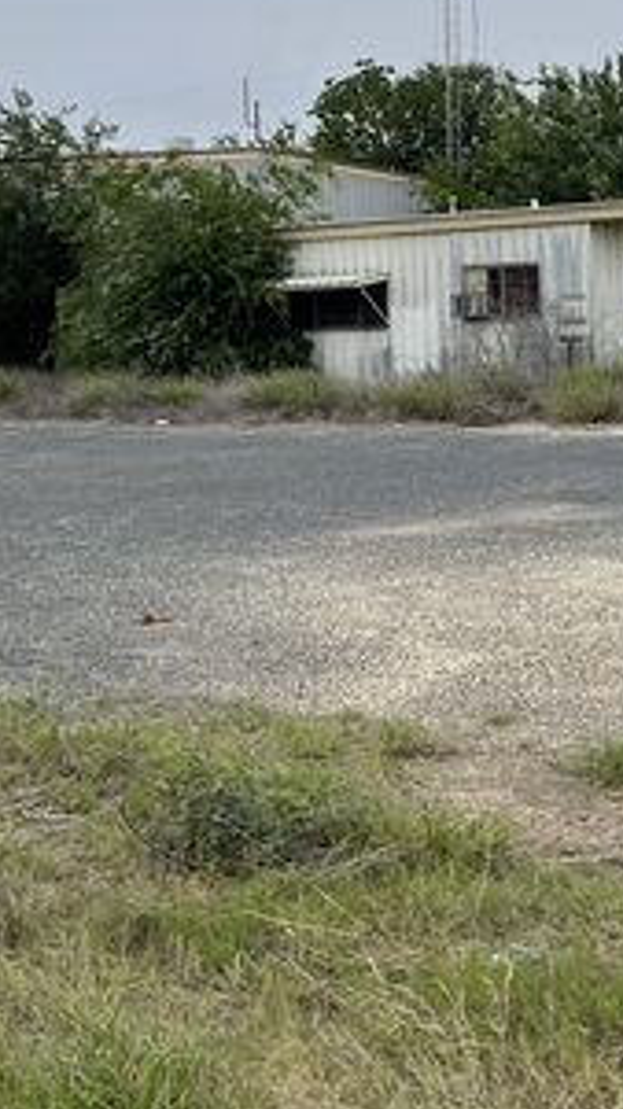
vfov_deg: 34.6
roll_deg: +1.4
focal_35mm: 58
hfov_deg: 20.3
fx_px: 1706
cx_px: 557
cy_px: 181
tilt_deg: +4.1
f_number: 1.6
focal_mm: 5.1
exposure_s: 1/6993
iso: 32
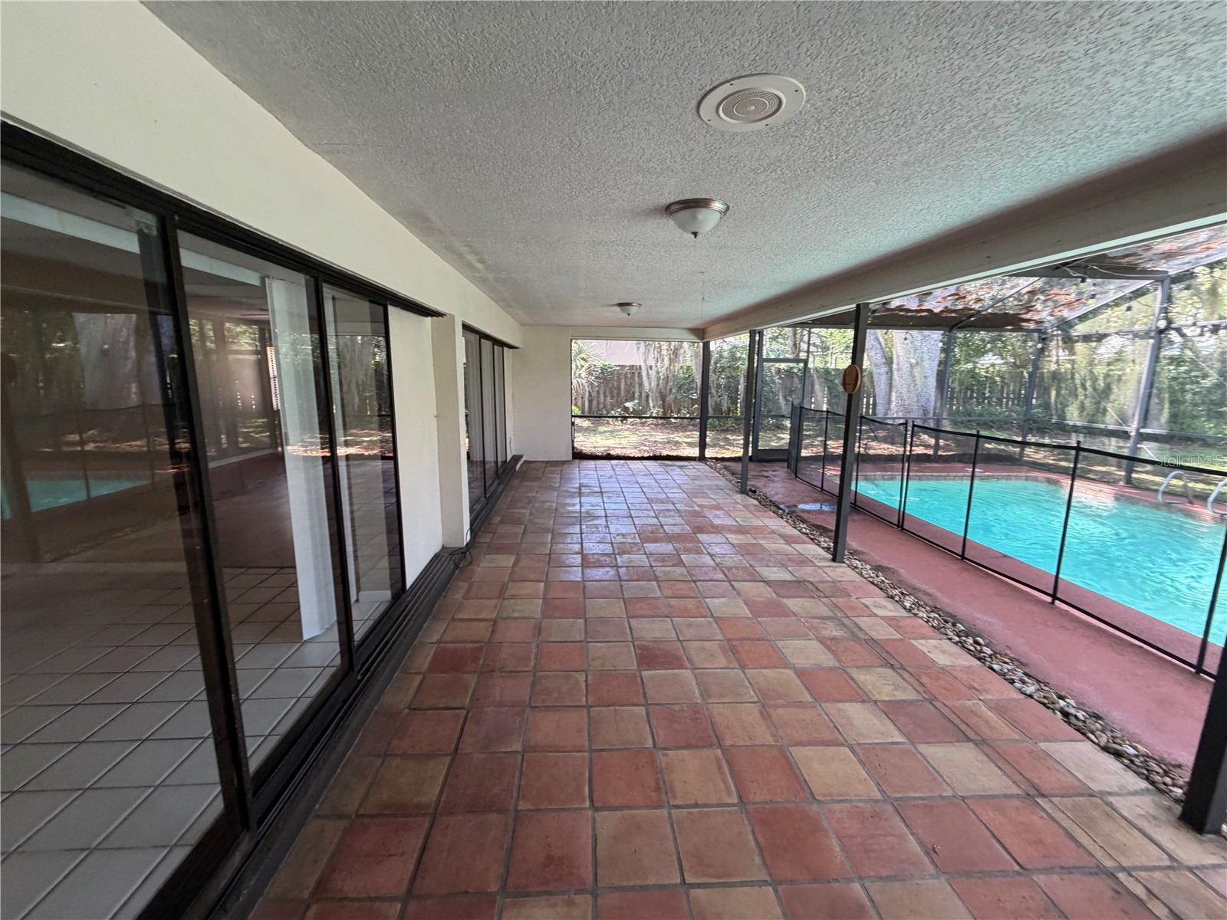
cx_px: 614
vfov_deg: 85.7
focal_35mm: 14
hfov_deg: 102.1
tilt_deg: -9.0
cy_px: 460
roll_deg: -1.1
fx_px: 496
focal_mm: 2.22
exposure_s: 1/121
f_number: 2.2
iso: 200
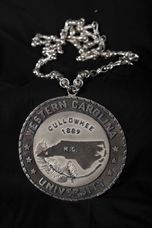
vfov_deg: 33.4
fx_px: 380
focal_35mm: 60
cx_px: 76
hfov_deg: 22.6
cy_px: 114
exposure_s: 1/125
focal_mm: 60
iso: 200
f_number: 9
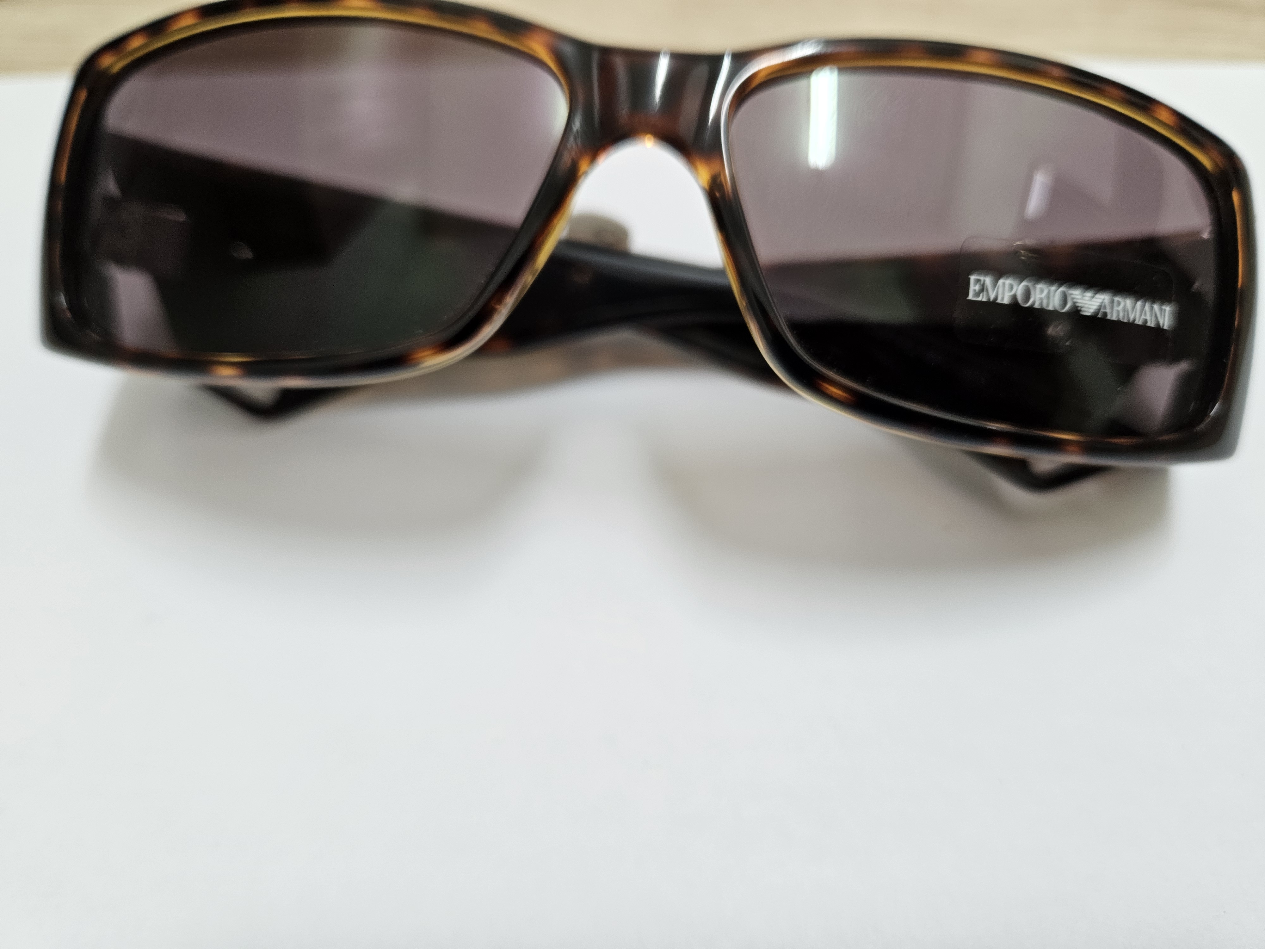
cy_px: 474
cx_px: 632
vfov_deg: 58.9
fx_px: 841
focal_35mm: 23
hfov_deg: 73.9
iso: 200
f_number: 1.8
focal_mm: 5.4
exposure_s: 1/100
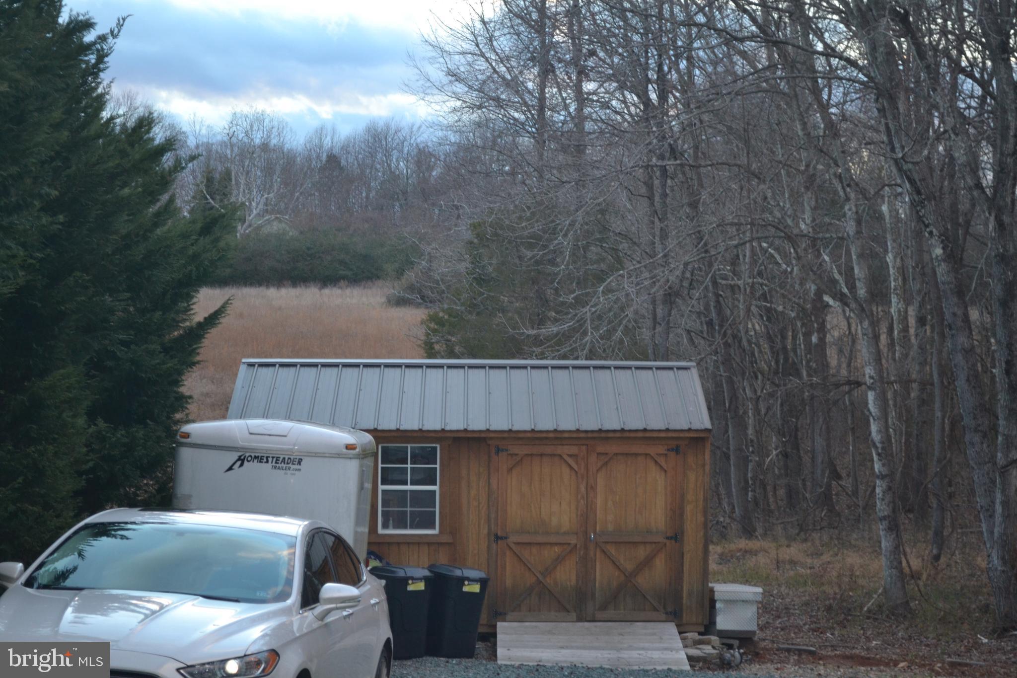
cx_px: 508
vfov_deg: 18.9
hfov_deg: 28.1
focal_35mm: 72
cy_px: 339
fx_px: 2034
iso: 800
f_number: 5.6
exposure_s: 1/30
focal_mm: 48
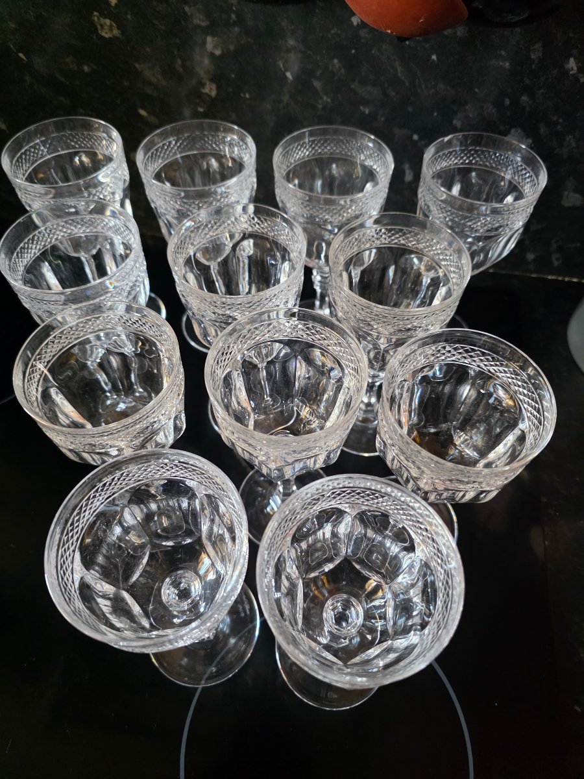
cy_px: 390
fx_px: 517
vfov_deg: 73.9
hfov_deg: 58.9
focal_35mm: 23
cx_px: 292
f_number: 1.7
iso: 1600
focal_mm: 6.3
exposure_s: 1/100
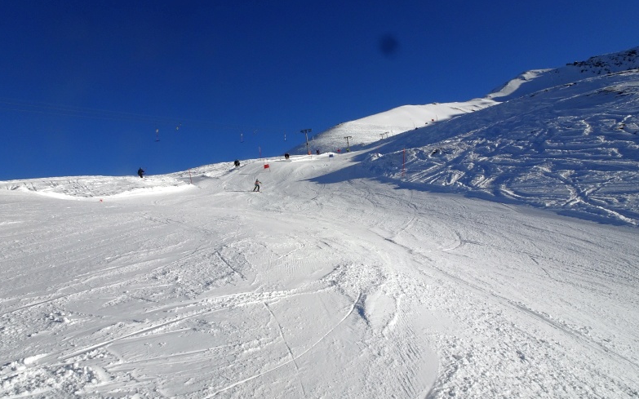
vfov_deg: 47.6
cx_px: 318
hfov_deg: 70.4
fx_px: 453
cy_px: 191
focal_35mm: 26
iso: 80
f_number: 6.3
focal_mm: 4.1
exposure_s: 1/800
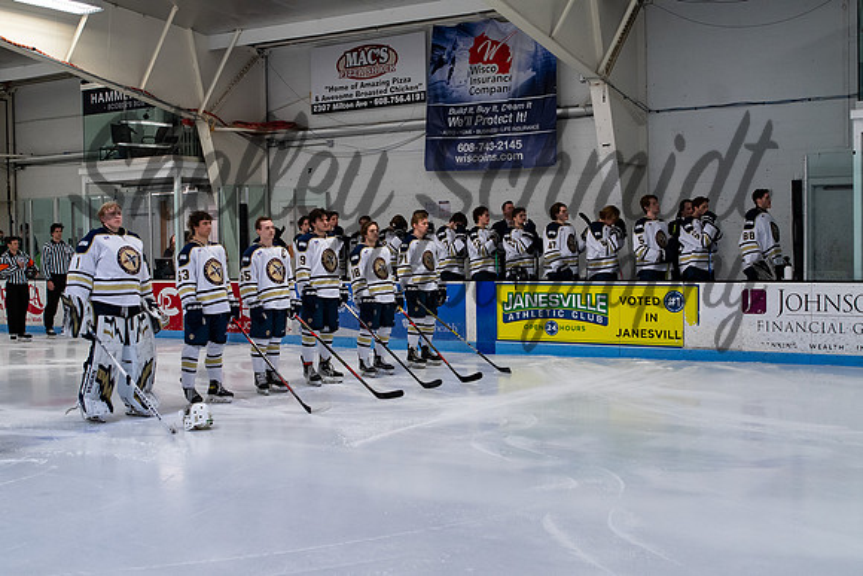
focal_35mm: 45
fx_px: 1080
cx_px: 428
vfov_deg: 29.8
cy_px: 298
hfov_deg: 43.5
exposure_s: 1/250
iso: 1250
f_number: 4
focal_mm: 29
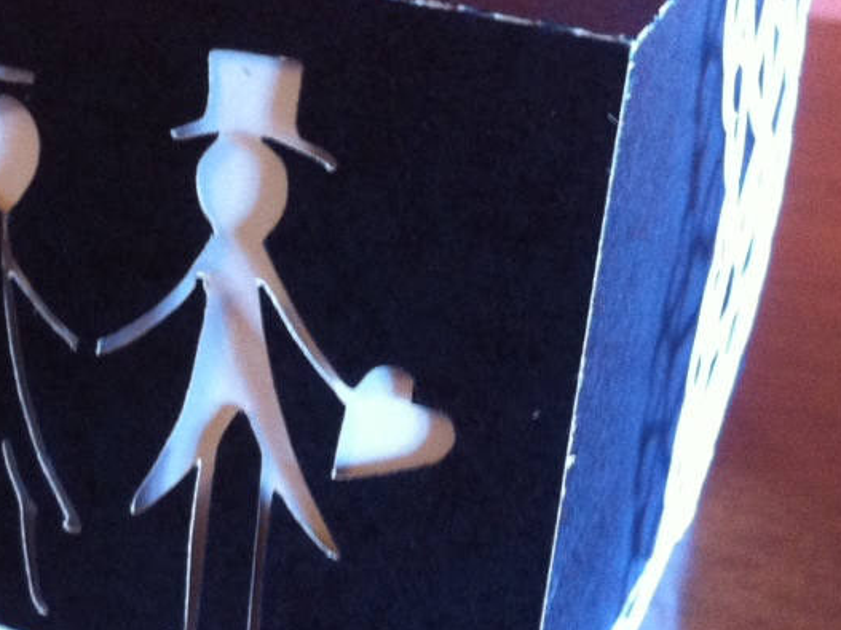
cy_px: 284
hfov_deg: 22.3
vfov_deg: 17.2
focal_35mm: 86
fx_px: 2089
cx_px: 107
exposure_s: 1/15
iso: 320
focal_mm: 3.85
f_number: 2.8
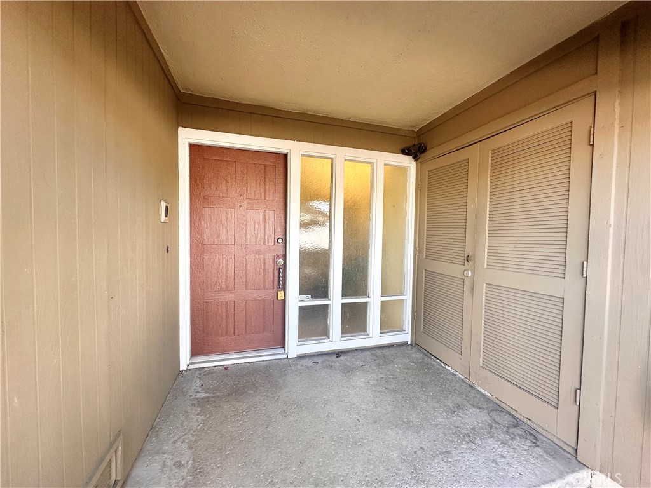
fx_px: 263
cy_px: 244
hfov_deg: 102.1
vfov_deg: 85.7
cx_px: 326
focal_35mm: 14
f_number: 2.2
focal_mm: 2.22
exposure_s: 1/99
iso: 100
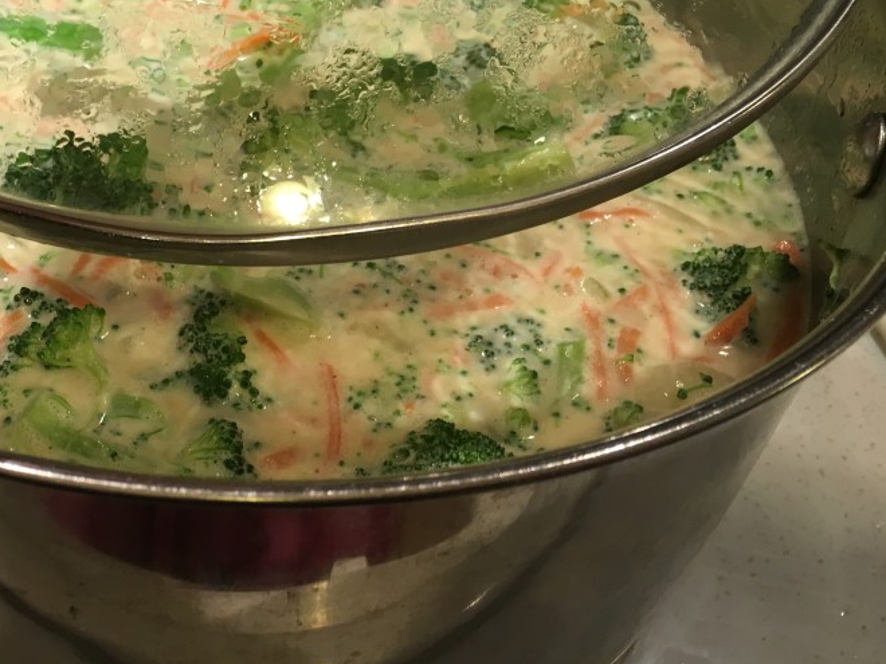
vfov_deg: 32.1
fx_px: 1152
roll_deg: +0.4
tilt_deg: -44.9
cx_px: 203
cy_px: 282
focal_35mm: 45
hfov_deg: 40.7
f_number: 2.2
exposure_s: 1/30
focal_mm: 4.15
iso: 64
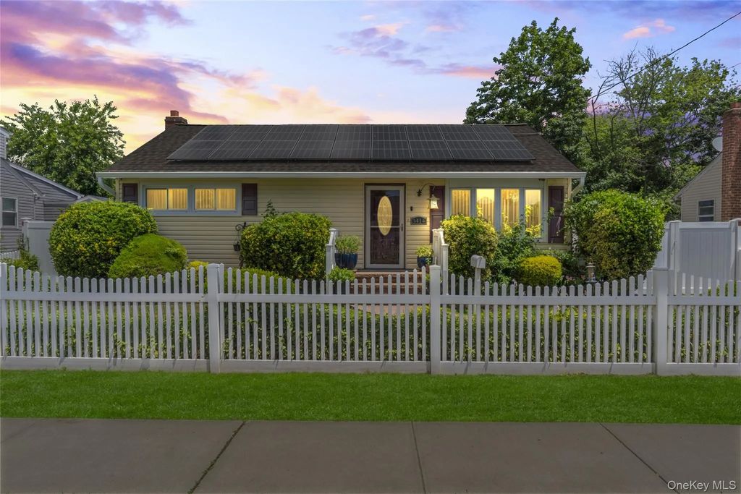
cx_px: 370
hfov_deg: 76.1
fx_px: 473
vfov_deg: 55.1
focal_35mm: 23
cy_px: 247
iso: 100
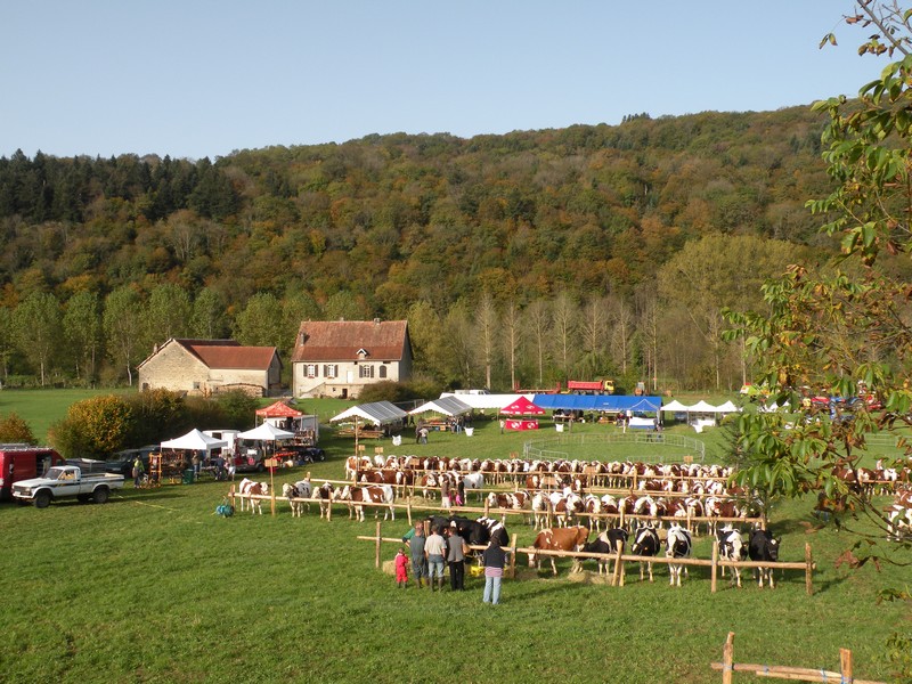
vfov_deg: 42.9
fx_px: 869
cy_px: 342
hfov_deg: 55.4
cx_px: 456
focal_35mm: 33
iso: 64
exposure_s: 1/199
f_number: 6.3
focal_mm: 5.8
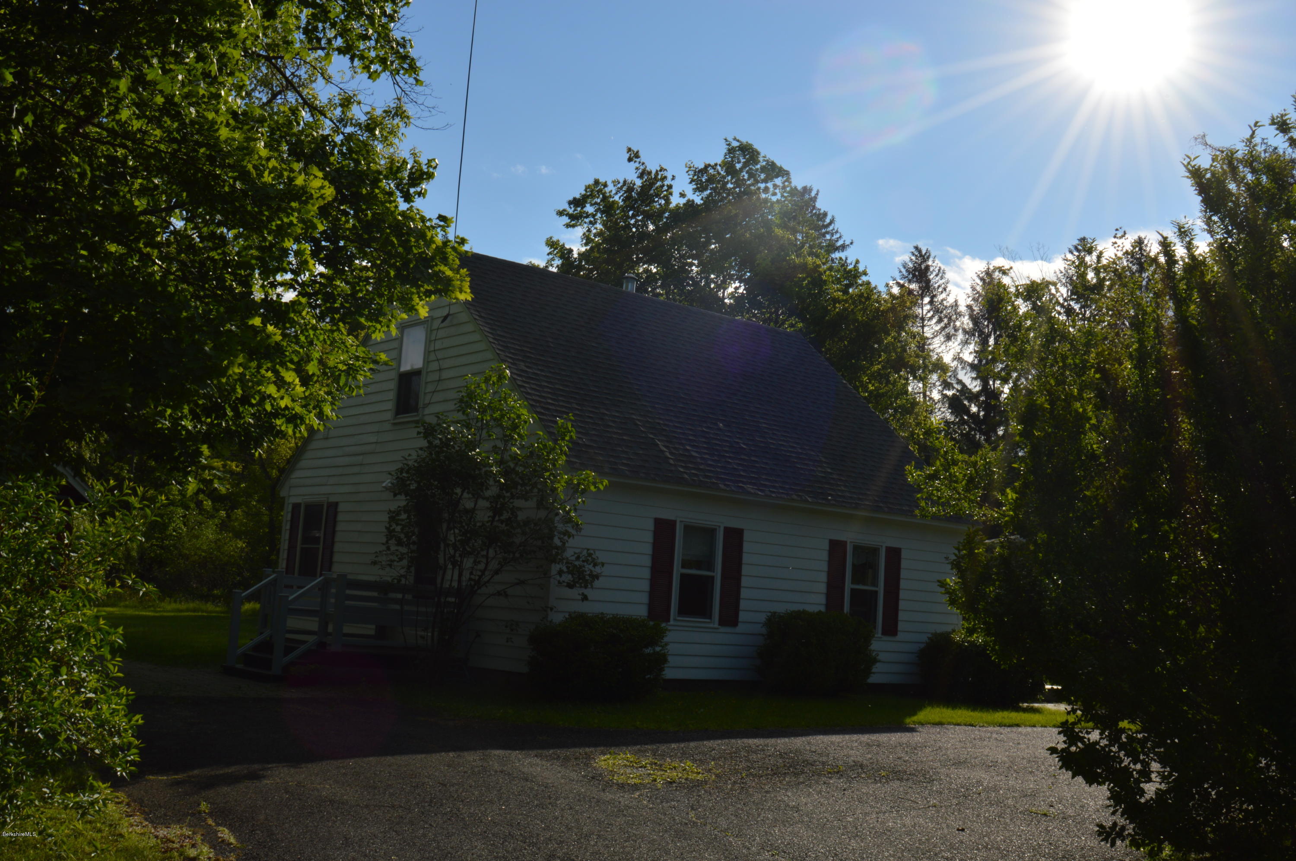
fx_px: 1295
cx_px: 648
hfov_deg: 53.2
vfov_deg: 36.8
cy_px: 430
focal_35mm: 36
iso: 100
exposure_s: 1/200
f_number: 16
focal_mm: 24
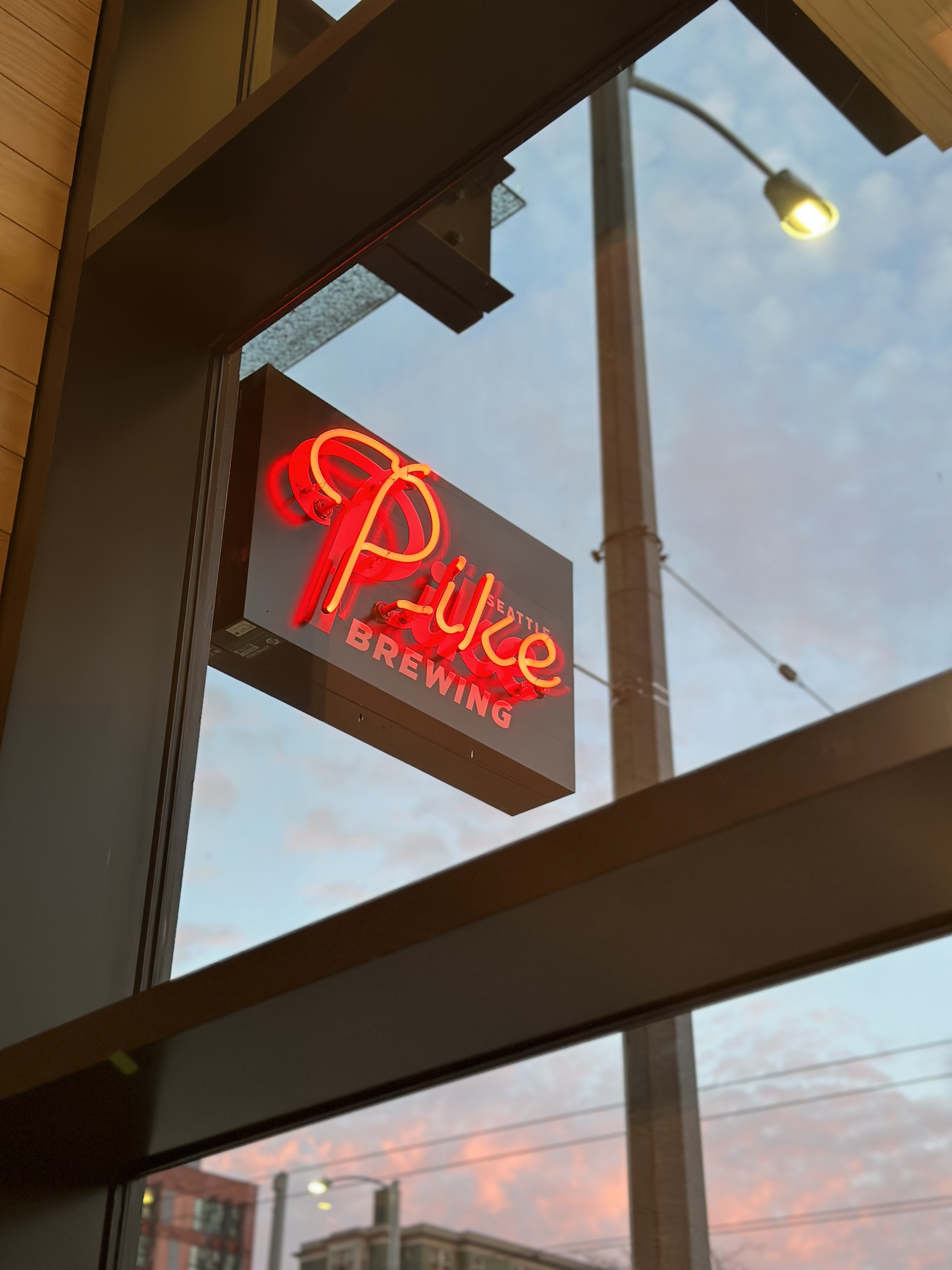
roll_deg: -1.7
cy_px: 635
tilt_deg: +34.1
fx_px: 1760
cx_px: 476
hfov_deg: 30.3
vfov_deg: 39.7
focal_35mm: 48
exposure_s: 1/60
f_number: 1.78
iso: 160
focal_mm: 6.86
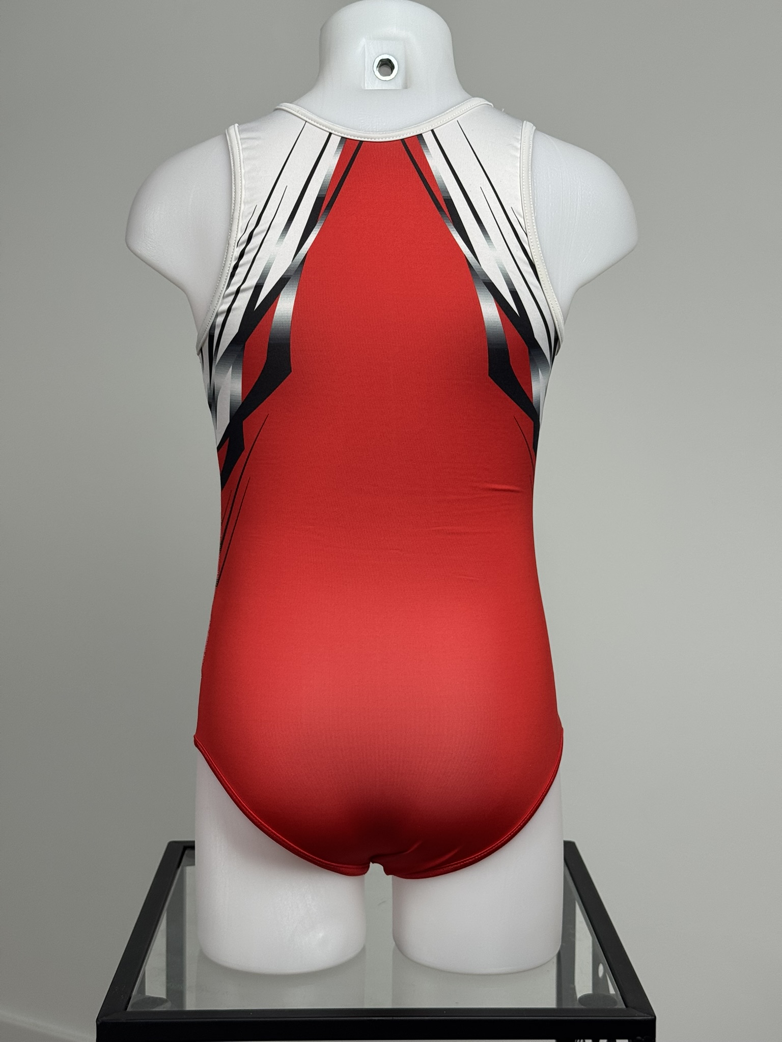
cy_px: 521
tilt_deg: -6.0
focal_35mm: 48
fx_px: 1446
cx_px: 391
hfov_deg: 30.3
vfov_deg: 39.7
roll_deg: -0.1
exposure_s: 1/100
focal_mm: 6.76
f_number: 1.78
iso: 50
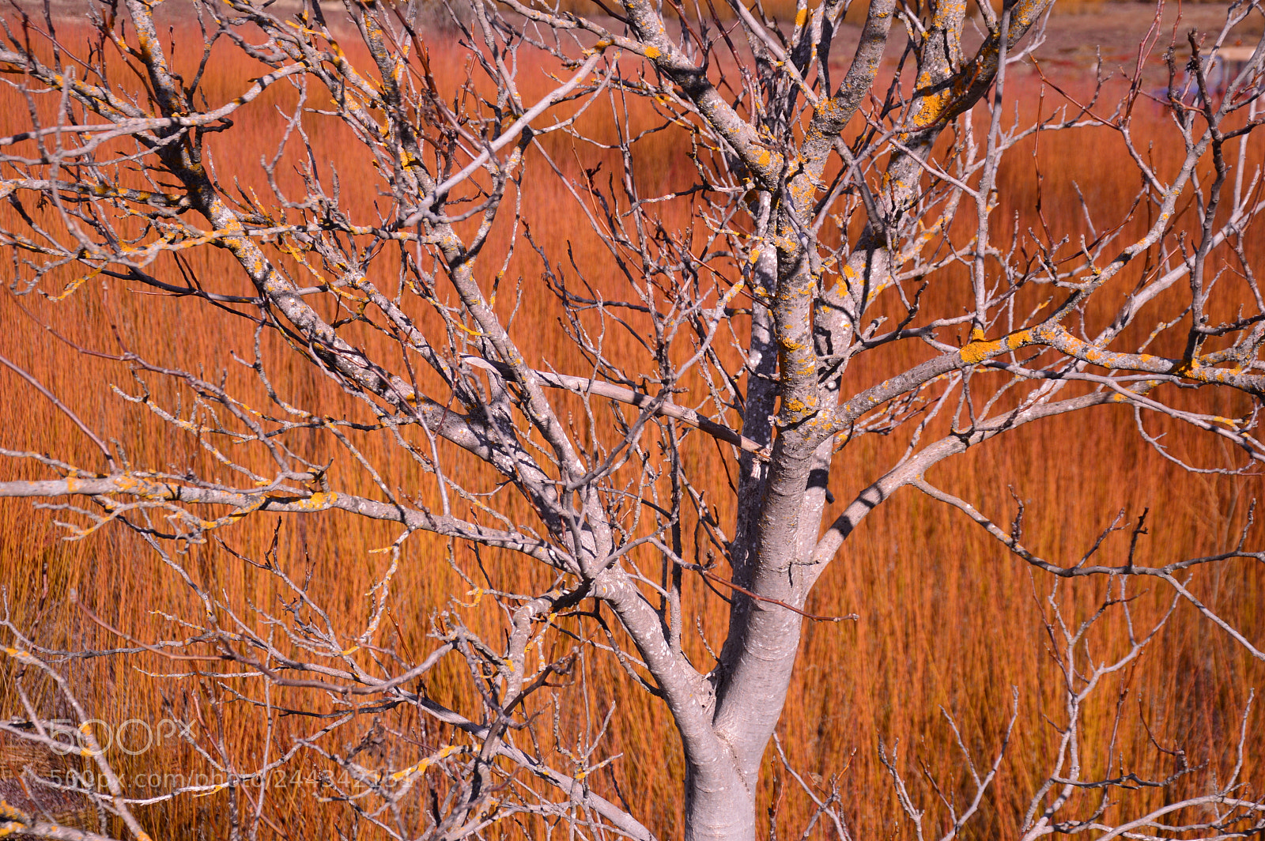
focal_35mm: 93
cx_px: 632
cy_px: 420
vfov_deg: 14.7
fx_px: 3265
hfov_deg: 21.9
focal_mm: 62
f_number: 6.3
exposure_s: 1/640
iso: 100
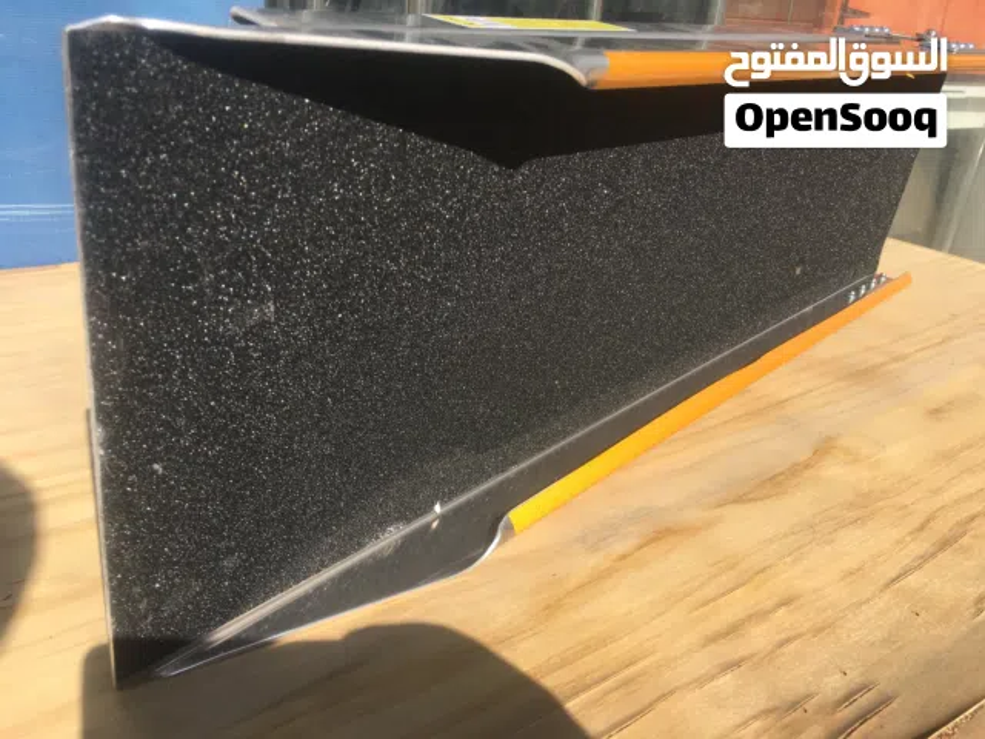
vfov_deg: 48.2
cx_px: 492
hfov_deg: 61.7
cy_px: 370
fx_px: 825
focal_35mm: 29
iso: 25
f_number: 2.2
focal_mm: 4.15
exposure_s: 1/1261
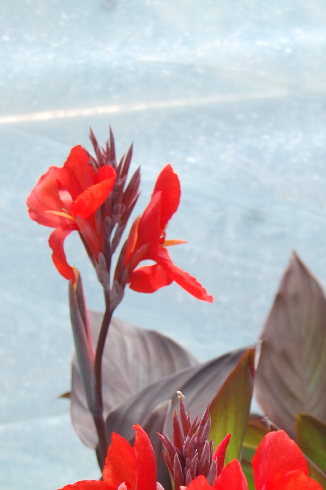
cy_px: 430
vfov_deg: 16.2
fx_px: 1701
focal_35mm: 125
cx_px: 312
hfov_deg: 10.9
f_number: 5
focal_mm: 40
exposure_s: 1/500
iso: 250
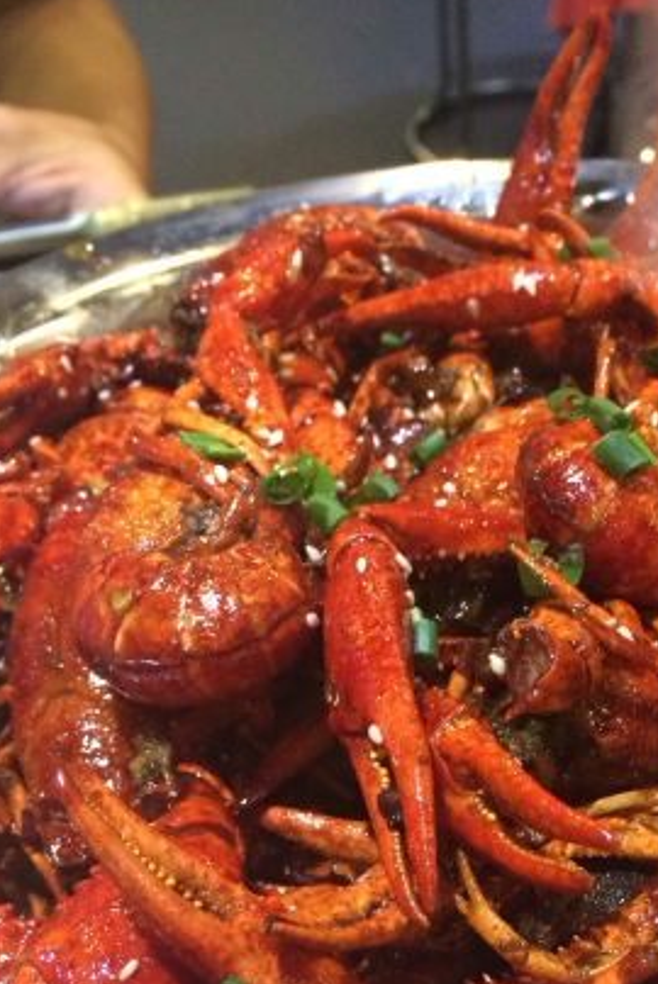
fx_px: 1478
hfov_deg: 24.6
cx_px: 547
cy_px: 714
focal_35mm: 54
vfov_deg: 36.2
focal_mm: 4.12
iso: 320
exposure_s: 1/15
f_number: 2.2
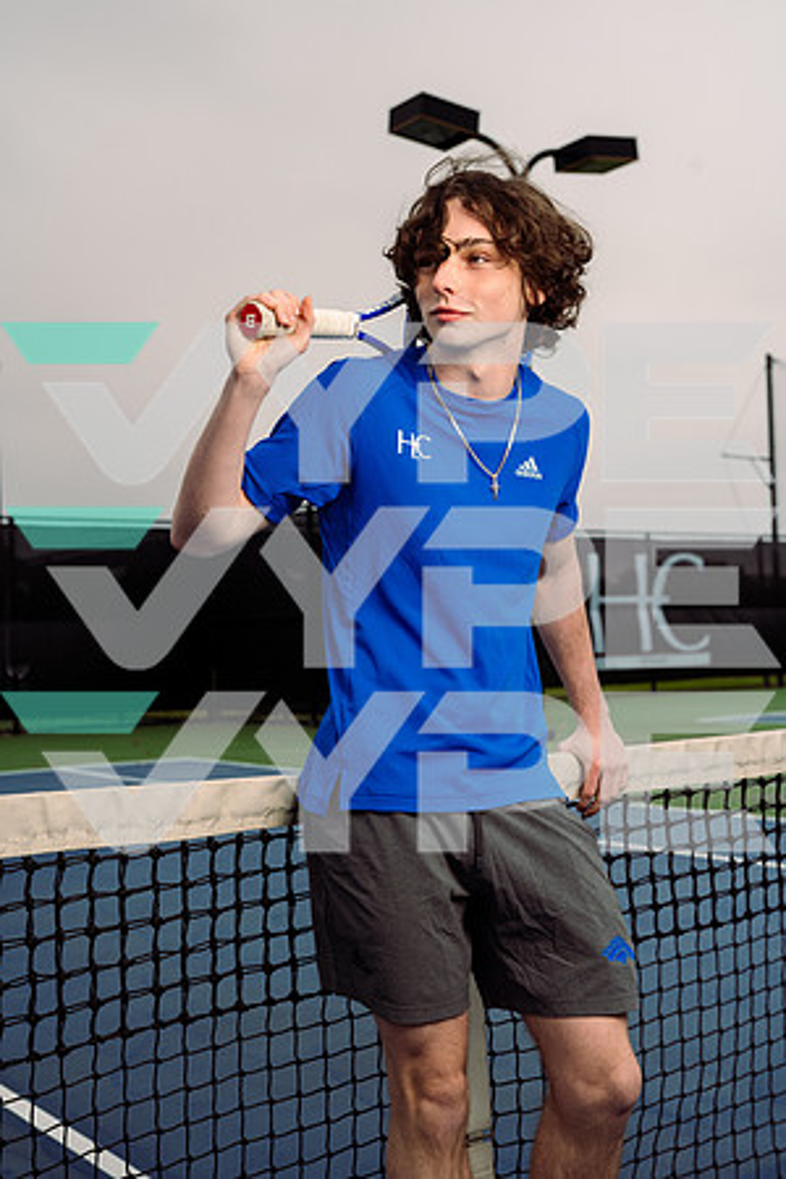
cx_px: 393
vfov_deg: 41.9
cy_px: 590
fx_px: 1539
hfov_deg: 28.6
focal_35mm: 47
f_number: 5.6
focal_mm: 47
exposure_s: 1/250
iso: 250
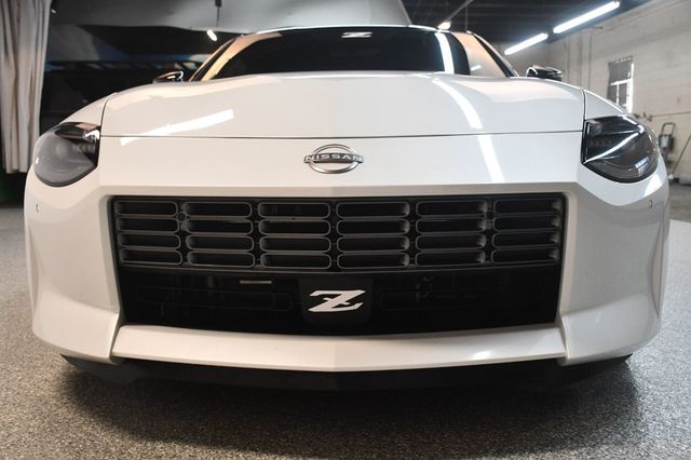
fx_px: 691
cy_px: 230
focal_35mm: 36
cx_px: 346
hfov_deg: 53.2
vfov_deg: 36.8
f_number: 3.8
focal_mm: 24
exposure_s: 1/125
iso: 1600
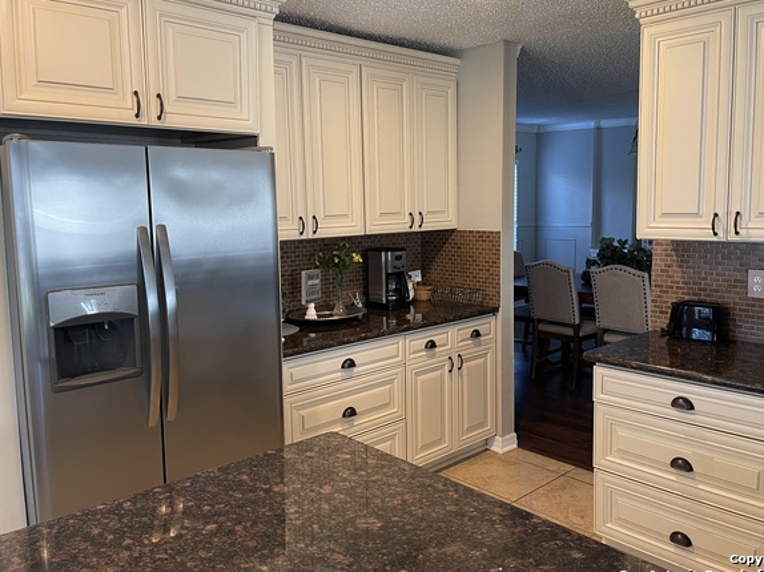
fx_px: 640
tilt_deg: -6.5
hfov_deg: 61.6
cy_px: 263
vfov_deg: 48.2
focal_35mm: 29
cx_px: 410
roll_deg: +1.6
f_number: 1.6
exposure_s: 1/60
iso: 125
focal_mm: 5.1
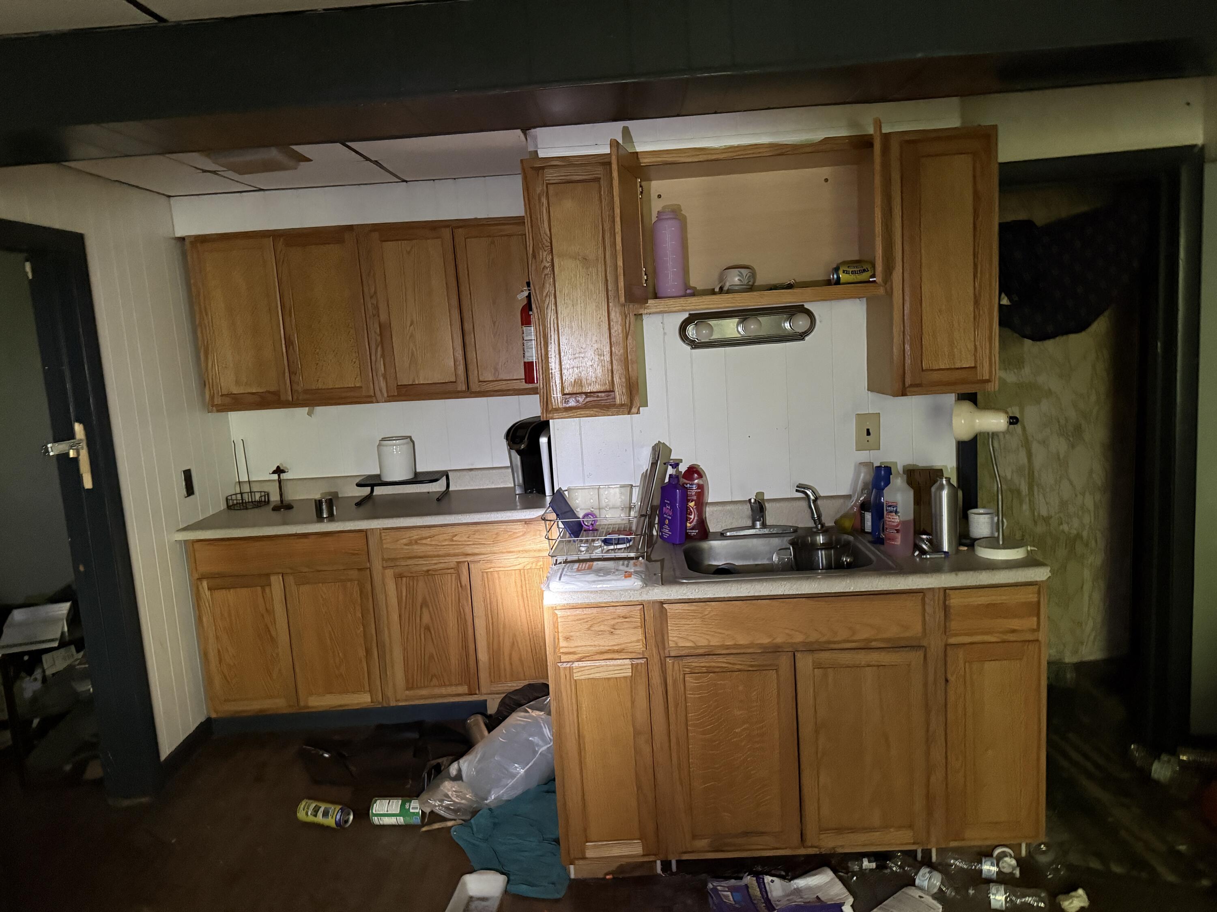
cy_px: 456
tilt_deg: -5.7
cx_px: 608
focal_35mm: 24
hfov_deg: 71.6
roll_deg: +3.9
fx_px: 844
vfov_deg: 56.8
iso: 1000
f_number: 1.78
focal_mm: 6.76
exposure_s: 1/35
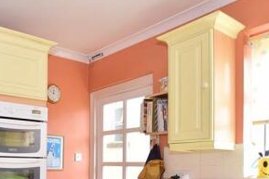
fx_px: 254
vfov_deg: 36.5
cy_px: 161
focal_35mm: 34
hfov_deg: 48.9
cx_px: 20
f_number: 8
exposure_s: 1/15
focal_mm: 10
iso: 200
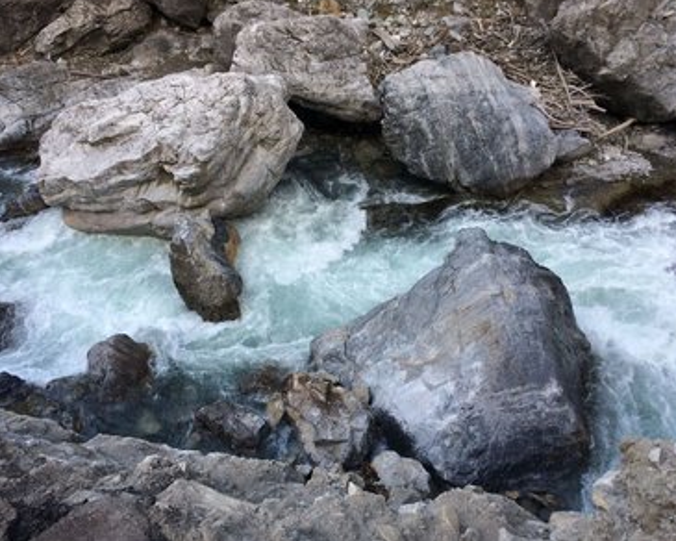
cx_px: 326
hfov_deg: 57.2
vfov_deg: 47.1
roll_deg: +3.7
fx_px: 620
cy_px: 265
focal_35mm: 31
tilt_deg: -43.6
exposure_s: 1/345
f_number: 2.2
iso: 32
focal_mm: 4.15
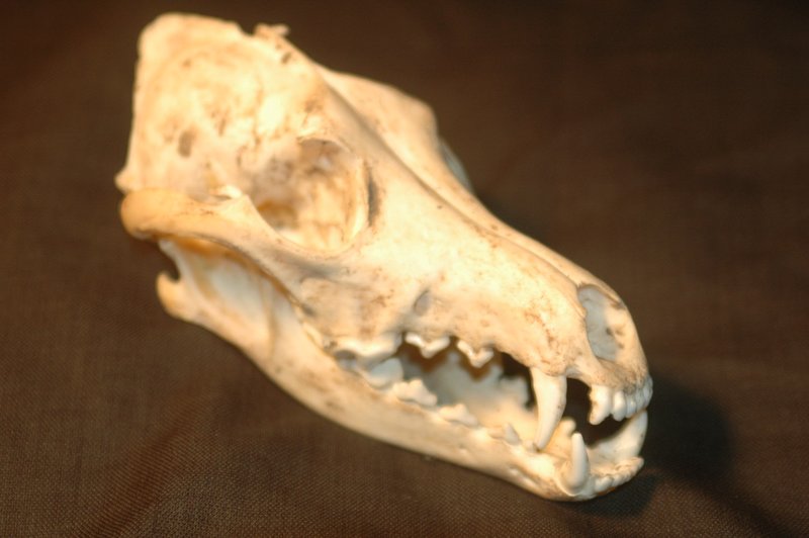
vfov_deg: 15.7
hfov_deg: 23.4
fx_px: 1953
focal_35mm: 87
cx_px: 404
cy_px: 269
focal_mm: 58
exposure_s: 1/60
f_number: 3.2
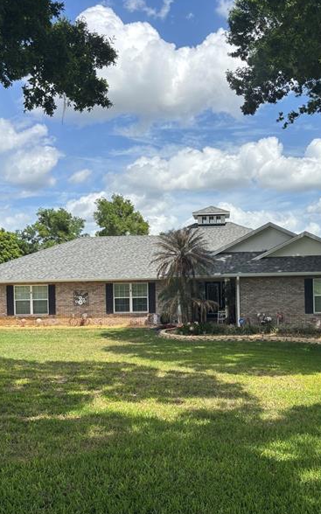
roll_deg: +0.6
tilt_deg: -0.2
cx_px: 206
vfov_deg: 53.9
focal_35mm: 36
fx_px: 504
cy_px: 286
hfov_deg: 35.1
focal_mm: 5.96
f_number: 1.6
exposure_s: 1/3413
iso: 50
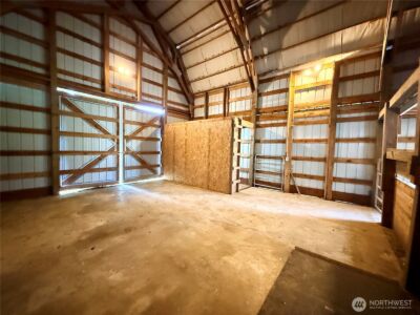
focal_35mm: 14
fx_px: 170
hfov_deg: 102.1
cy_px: 158
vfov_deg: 85.7
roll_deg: -1.6
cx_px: 210
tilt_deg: -3.2
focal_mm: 2.22
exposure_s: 1/40
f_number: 2.2
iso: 1250
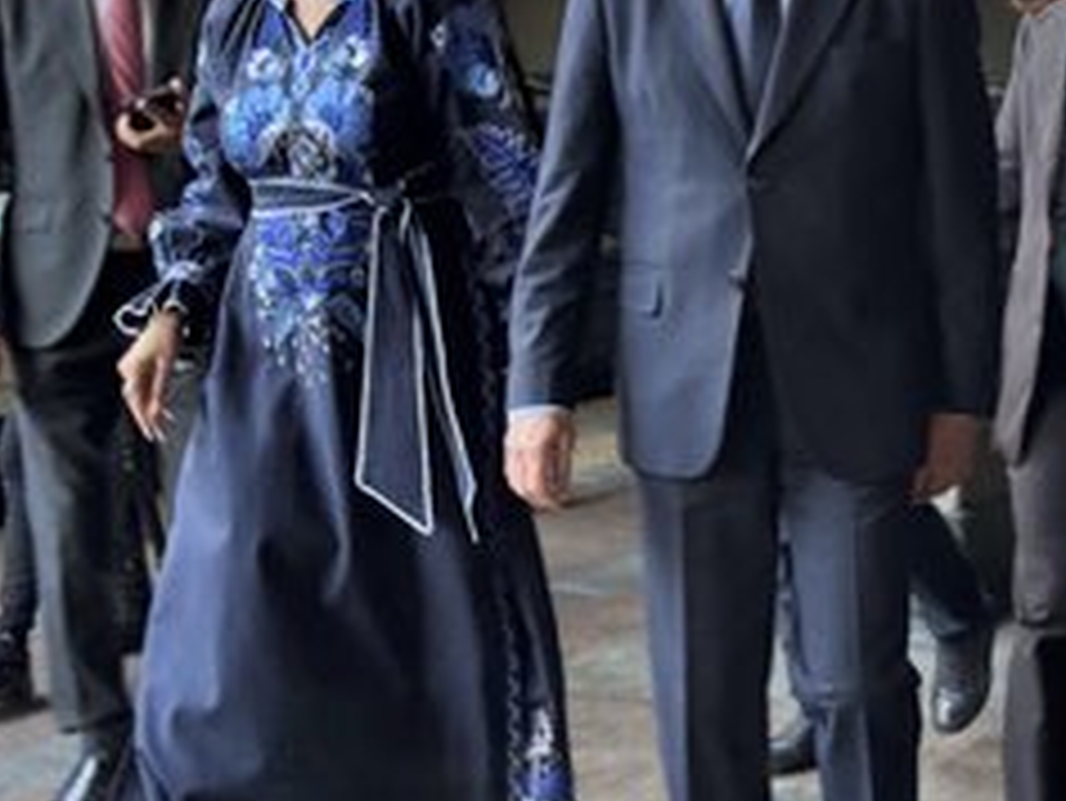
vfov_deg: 18.2
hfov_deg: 23.7
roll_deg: -1.9
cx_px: 868
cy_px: 261
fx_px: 2496
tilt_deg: -2.6
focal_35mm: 81
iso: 160
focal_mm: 6.76
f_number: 1.78
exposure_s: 1/60
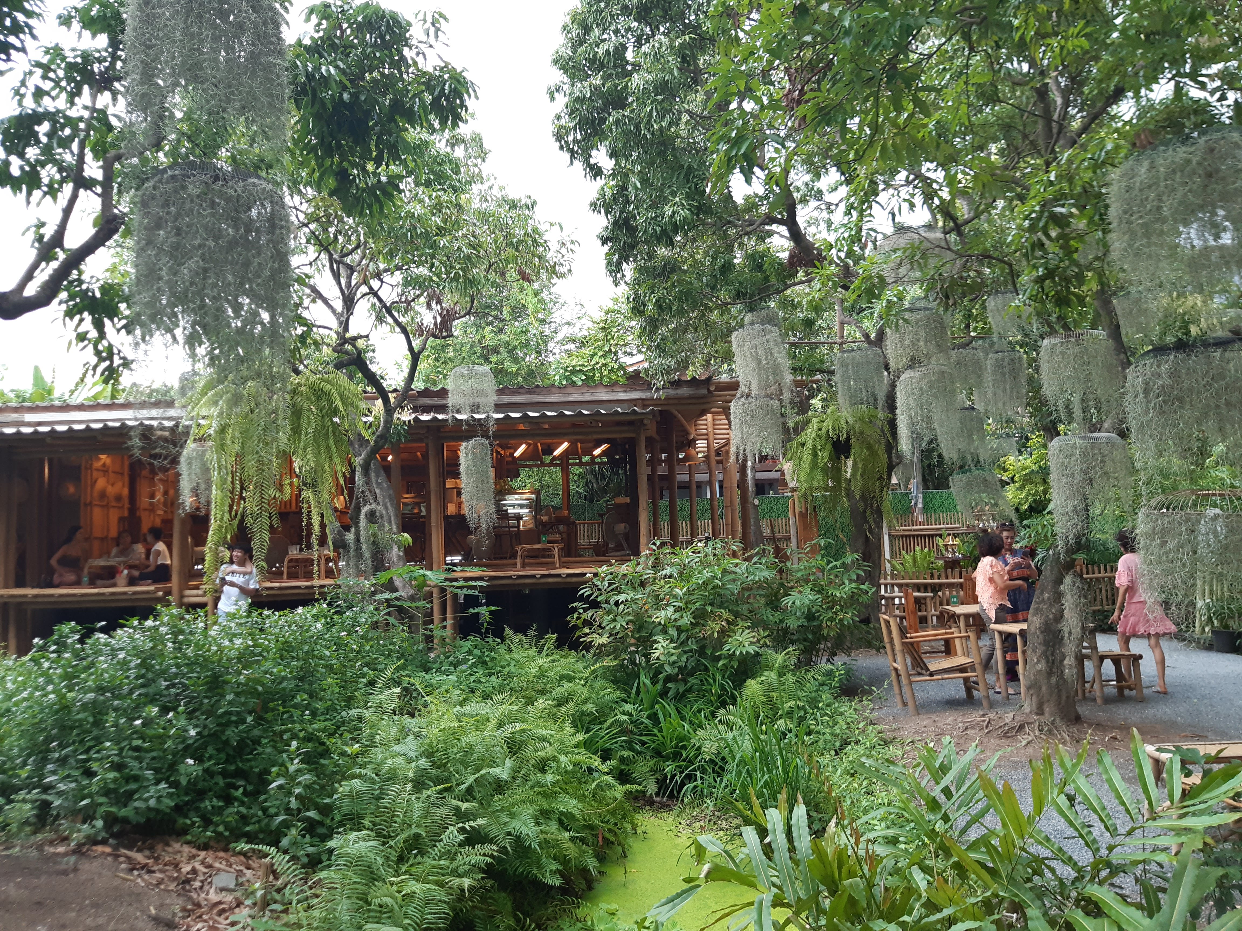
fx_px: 933
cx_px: 621
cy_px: 466
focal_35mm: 26
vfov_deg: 53.1
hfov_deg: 67.3
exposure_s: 1/100
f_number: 1.7
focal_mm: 3.92
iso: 100
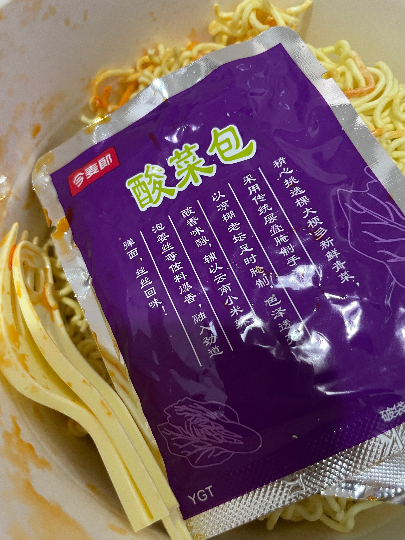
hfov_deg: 53.1
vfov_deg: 67.3
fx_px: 406
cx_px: 202
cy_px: 270
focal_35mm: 26
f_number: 1.6
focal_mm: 4.2
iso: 500
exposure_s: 1/25
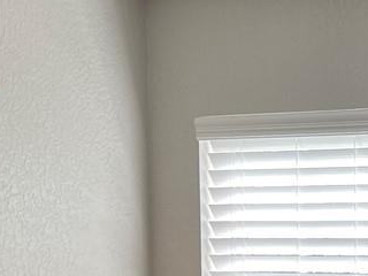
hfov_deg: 14.7
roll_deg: -1.2
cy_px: 515
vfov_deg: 10.6
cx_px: 447
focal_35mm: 130
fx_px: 1382
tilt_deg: -10.9
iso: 80
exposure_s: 1/120
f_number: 1.6
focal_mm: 5.1
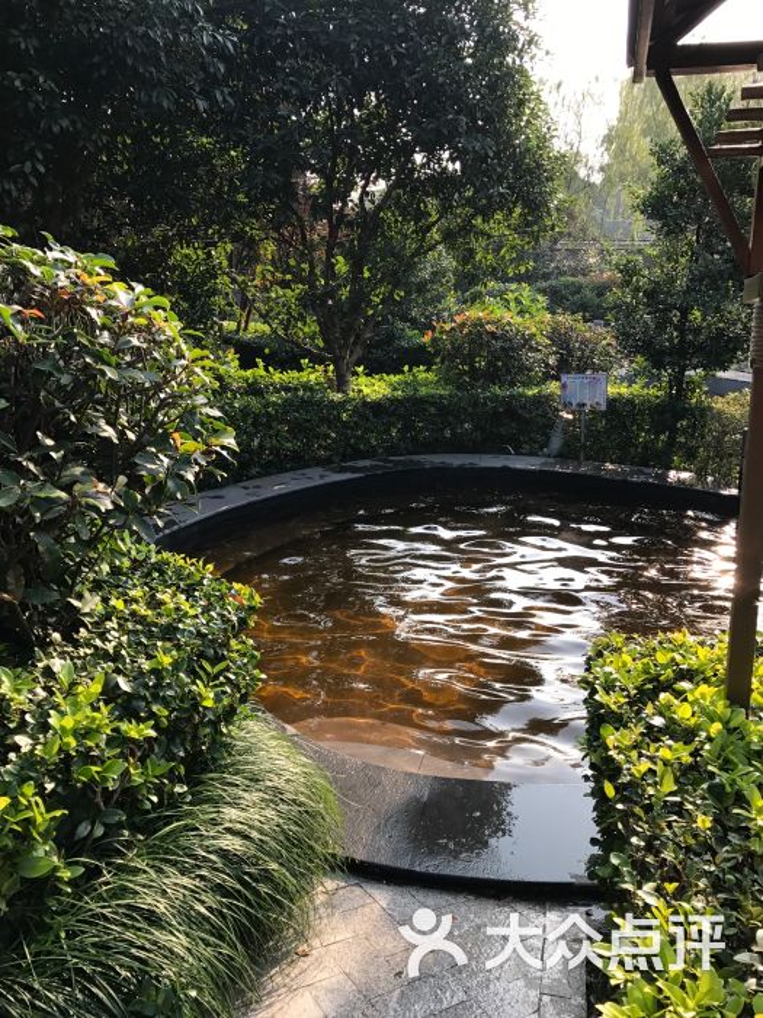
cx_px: 382
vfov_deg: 63.4
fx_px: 823
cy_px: 509
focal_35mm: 28
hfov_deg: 49.7
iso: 20
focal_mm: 3.99
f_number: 1.8
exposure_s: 1/367
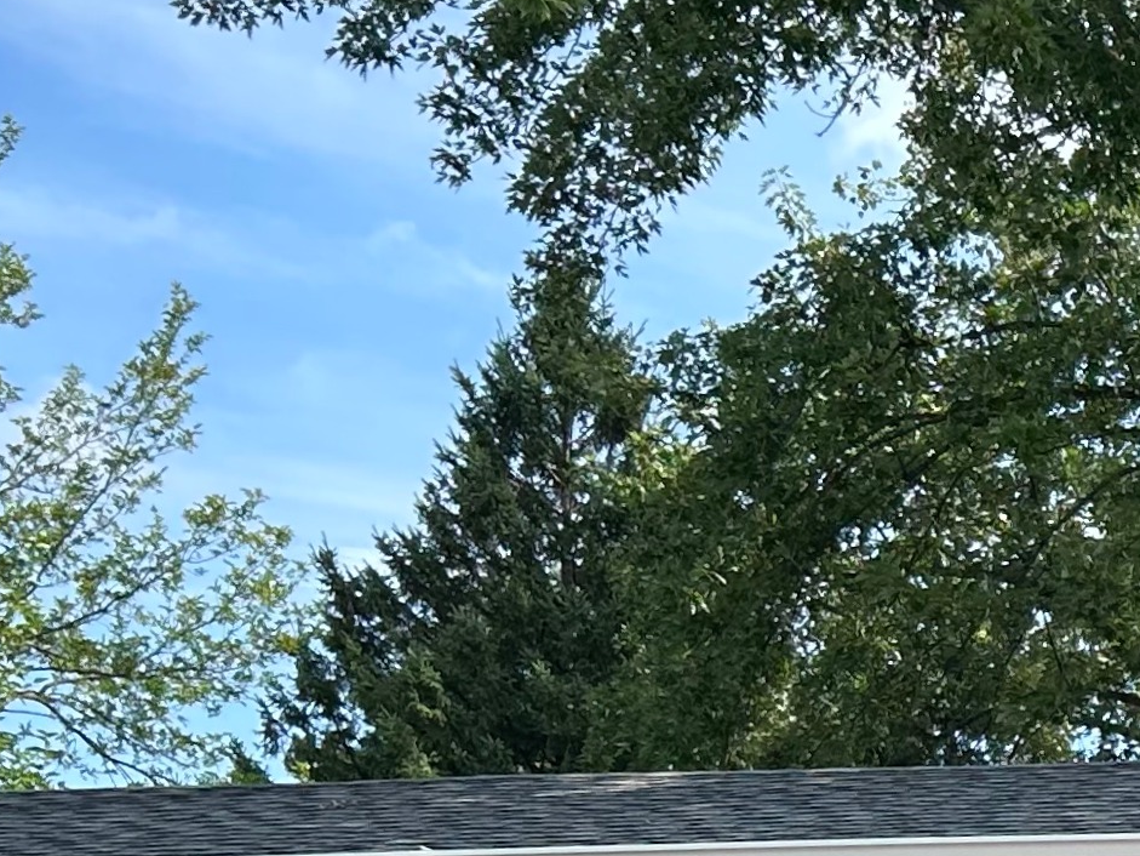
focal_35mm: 107
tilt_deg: +4.2
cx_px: 1637
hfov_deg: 16.9
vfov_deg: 13.2
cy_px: 1189
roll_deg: +0.8
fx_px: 3524
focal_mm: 5.7
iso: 50
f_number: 1.5
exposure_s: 1/1698
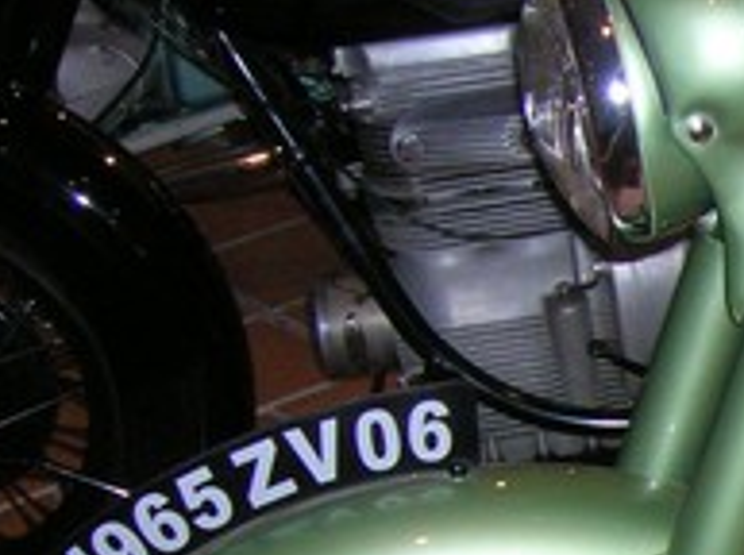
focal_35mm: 125
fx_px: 2682
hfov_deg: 14.2
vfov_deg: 11.7
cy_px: 584
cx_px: 1270
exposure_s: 1/60.1
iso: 107
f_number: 2.9
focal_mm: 5.7
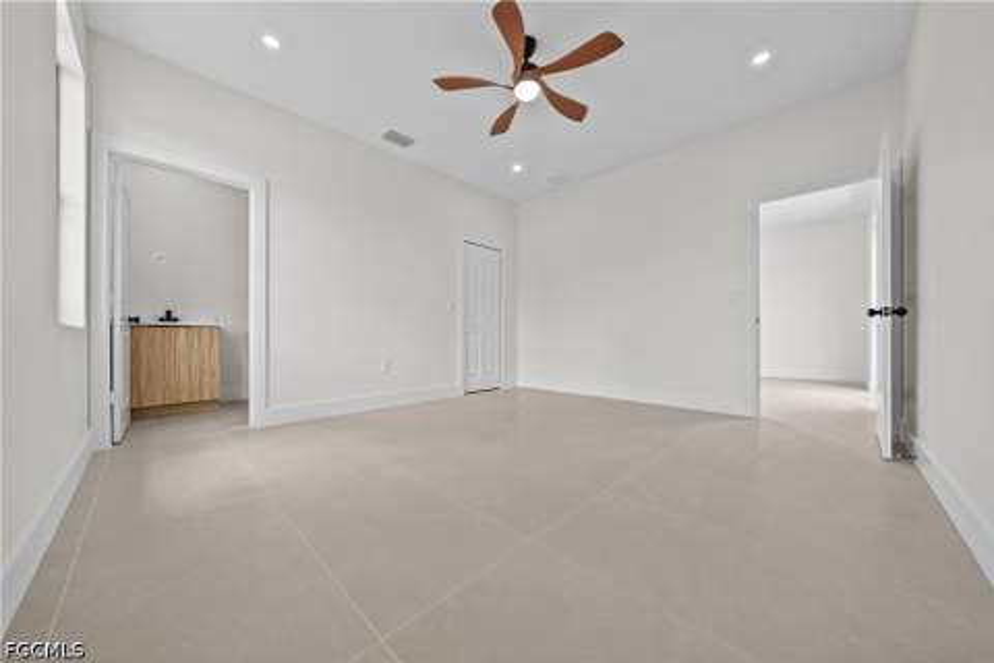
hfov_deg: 112.6
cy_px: 332
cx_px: 497
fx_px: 331
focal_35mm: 12
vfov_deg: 90.0
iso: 200
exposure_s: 1/8
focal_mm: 12
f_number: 9
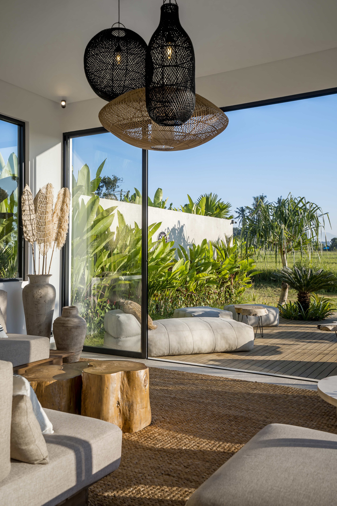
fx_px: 491
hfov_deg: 37.9
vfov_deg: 54.4
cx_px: 168
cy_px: 253
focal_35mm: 35
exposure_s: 1/200
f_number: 8
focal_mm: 35
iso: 200
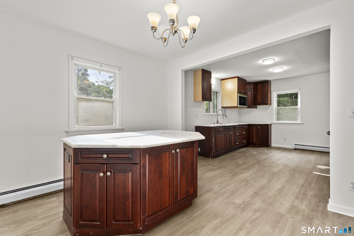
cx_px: 177
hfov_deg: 96.7
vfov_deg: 73.7
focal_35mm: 16
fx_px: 157
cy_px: 118
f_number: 9
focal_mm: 16
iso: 250
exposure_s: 1/2.5
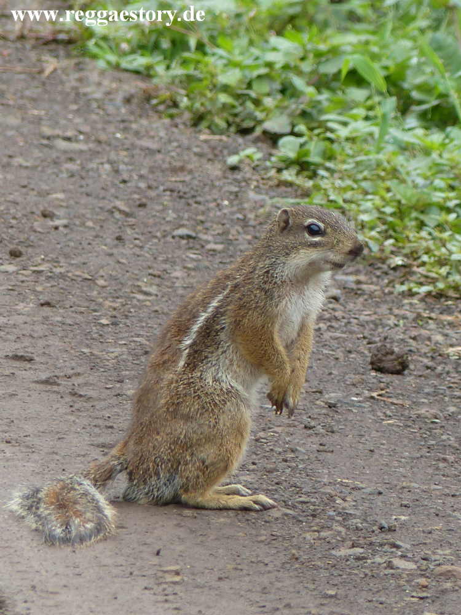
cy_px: 308
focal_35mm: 600
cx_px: 230
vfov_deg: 3.3
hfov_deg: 2.5
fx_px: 10654
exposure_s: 1/320
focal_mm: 108
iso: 100
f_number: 4
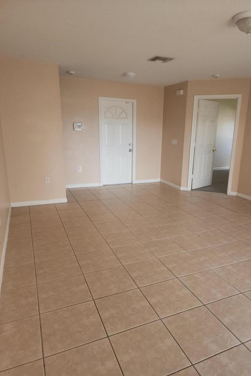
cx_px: 140
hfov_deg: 53.0
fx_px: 251
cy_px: 188
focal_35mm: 24
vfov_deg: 73.8
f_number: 1.8
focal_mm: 6.4
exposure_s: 1/40
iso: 80
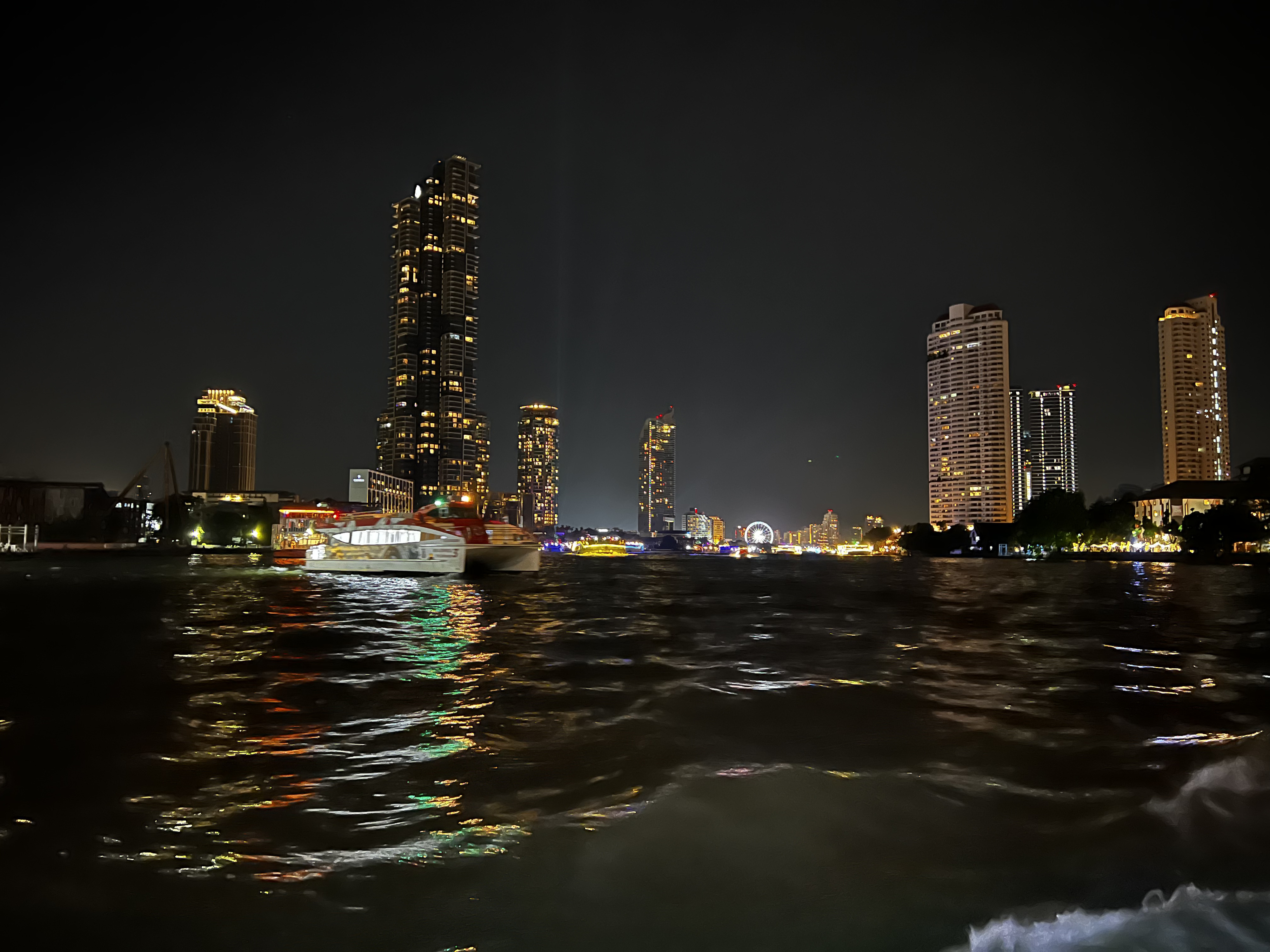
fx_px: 954
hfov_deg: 67.3
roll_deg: -1.2
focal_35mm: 26
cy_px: 476
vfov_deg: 53.1
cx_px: 635
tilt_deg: +4.2
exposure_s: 1/14
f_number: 1.5
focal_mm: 5.7
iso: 2500
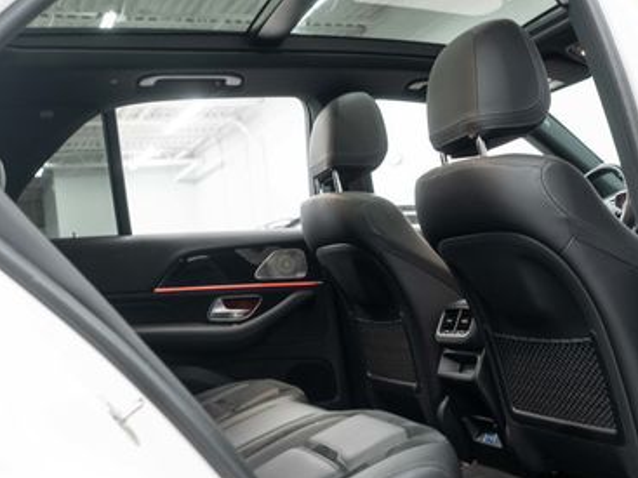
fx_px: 866
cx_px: 402
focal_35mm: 47
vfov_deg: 30.8
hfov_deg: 40.1
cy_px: 258
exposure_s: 1/40
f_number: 3.2
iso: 800
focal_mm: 28
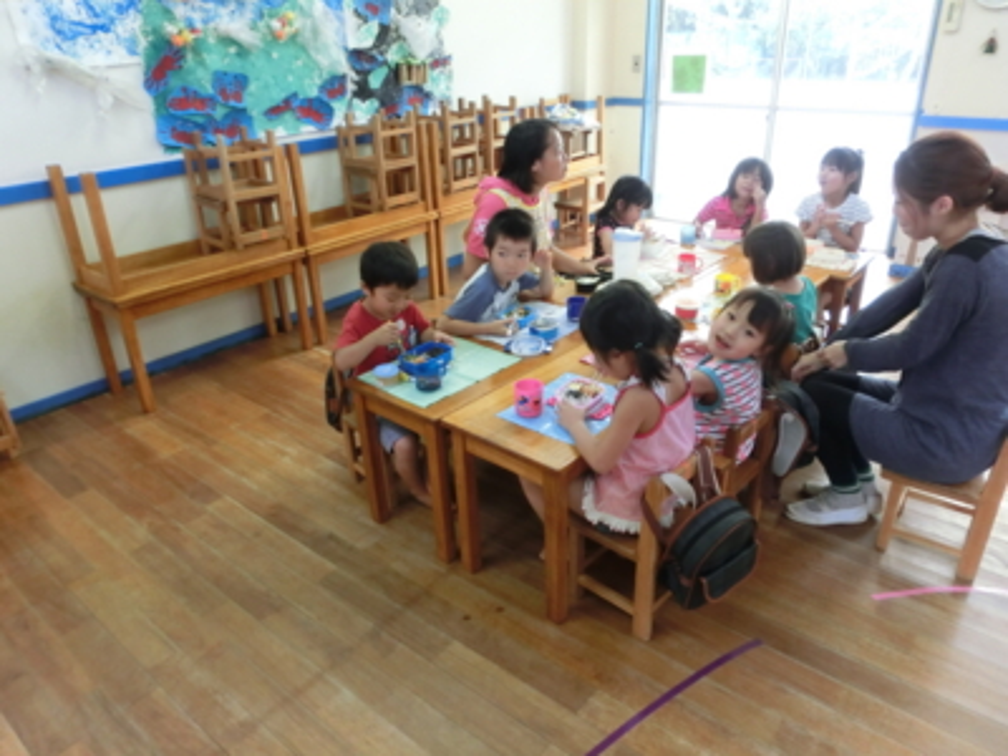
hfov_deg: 71.6
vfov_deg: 56.8
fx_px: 699
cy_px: 378
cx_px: 504
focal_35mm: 24
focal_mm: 4.24
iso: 800
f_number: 3
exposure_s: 1/200
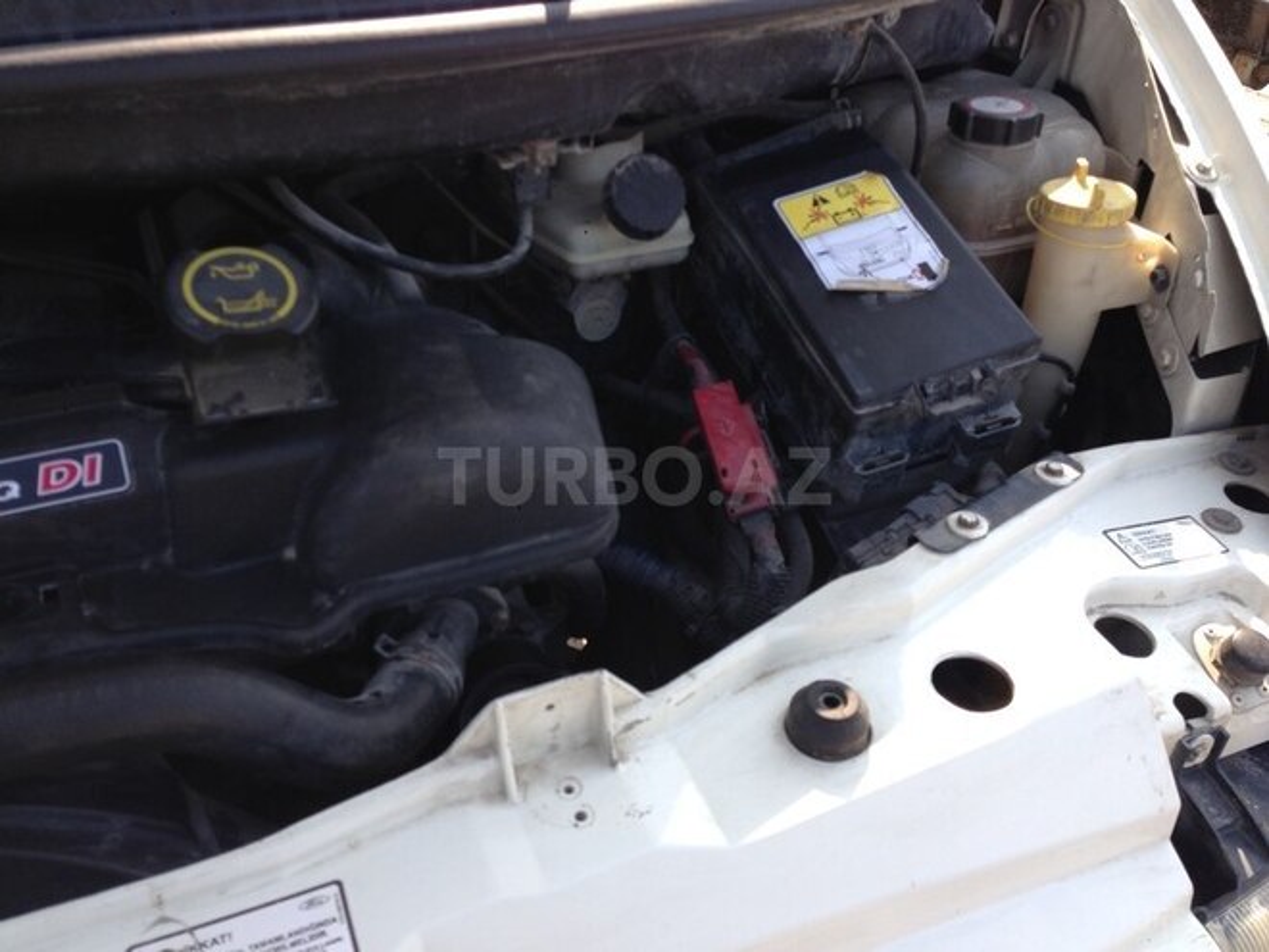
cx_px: 634
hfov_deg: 55.4
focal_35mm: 33
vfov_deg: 42.9
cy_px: 476
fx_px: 1210
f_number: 2.4
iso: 50
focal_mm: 4.12
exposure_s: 1/357
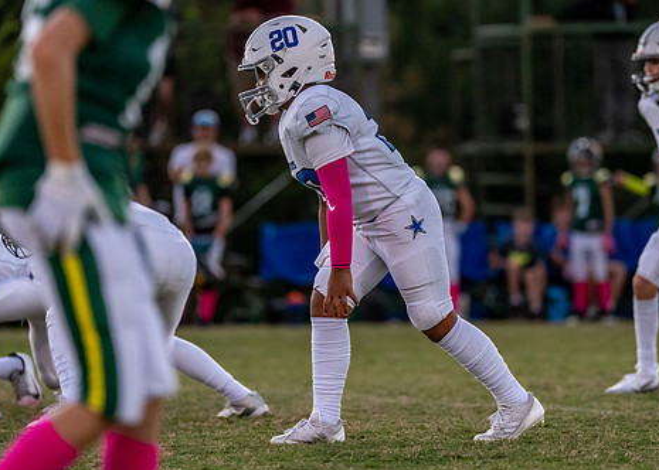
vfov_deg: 4.1
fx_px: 6625
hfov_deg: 5.7
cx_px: 384
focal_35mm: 354
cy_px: 204
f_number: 2.8
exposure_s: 1/1600
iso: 2500
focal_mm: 200
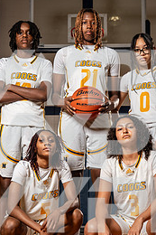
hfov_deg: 16.4
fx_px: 540
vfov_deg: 24.4
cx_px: 79
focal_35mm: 83
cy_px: 142
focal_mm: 48
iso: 125
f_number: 5.6
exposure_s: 1/250
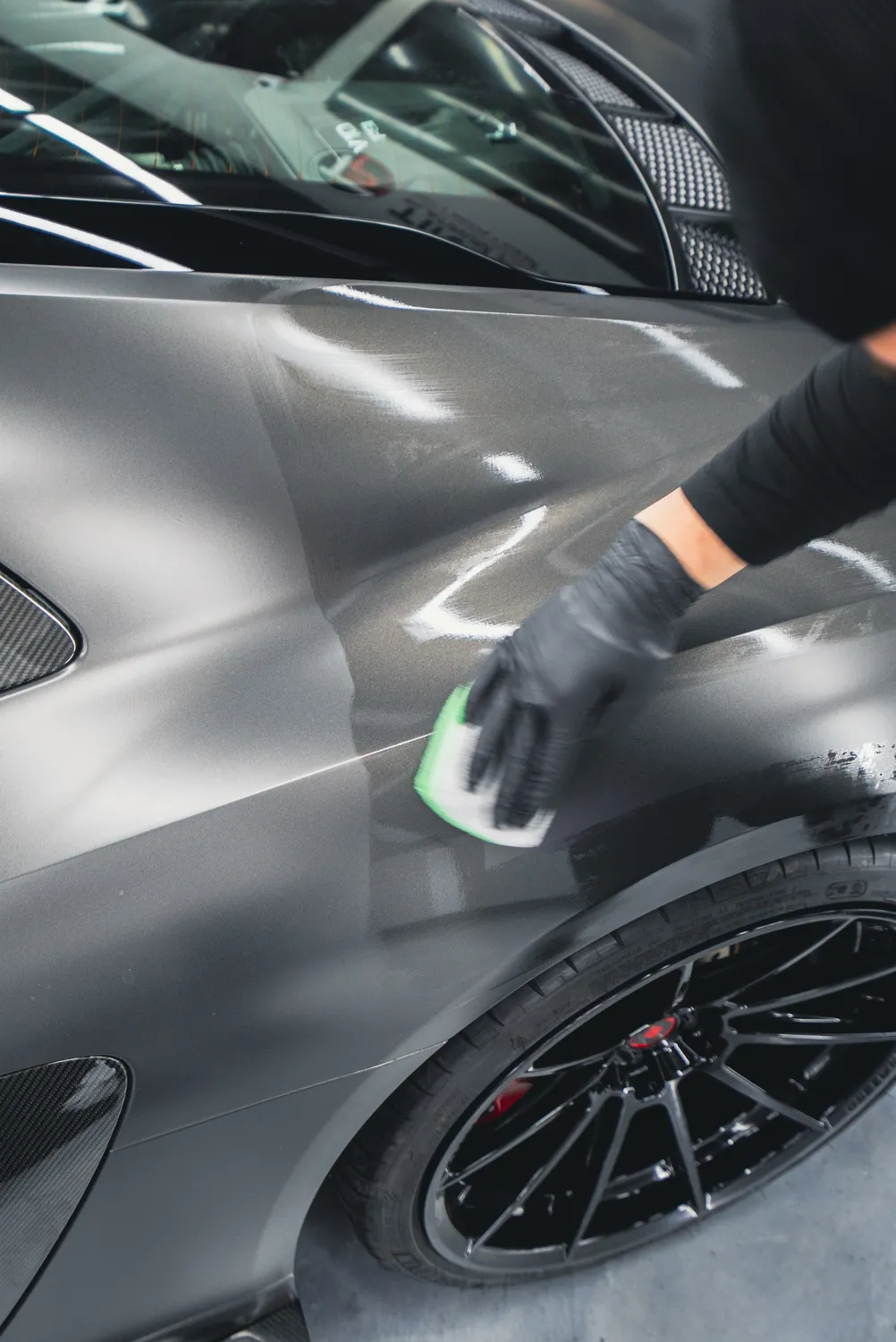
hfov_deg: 37.9
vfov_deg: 54.4
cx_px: 448
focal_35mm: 35
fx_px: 1305
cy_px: 671
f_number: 4
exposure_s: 1/60
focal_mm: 35
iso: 640
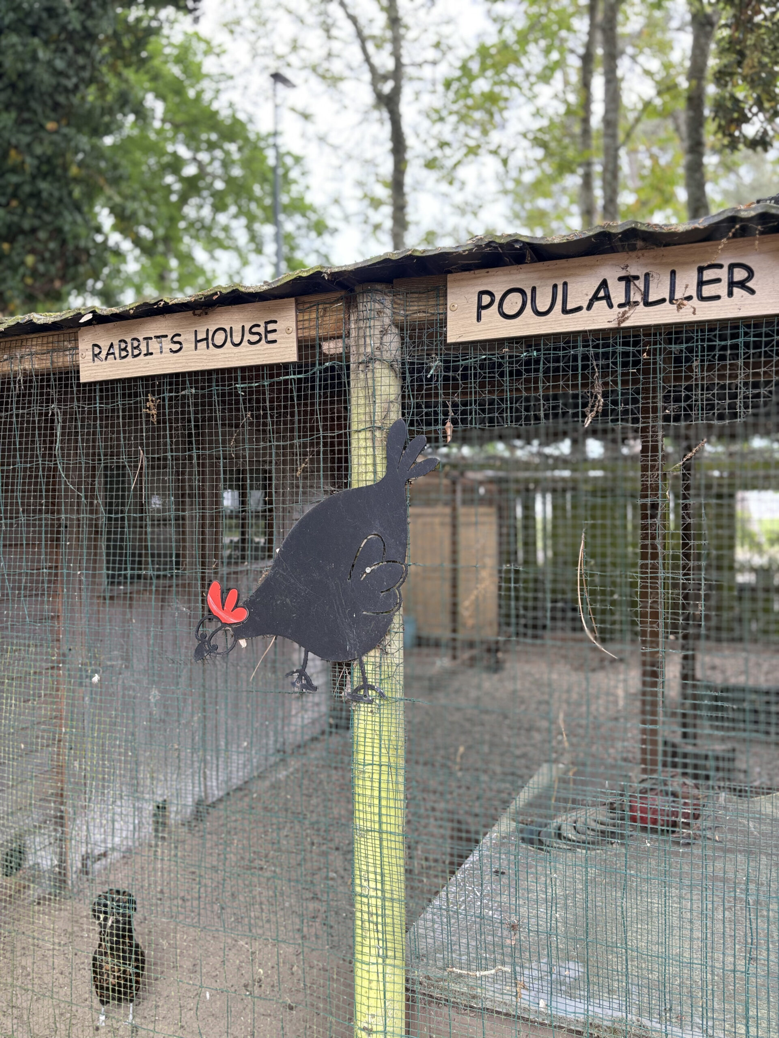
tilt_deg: -1.8
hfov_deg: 53.1
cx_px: 390
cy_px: 519
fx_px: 780
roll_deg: +0.8
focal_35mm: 26
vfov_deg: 67.3
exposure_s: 1/240
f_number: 1.6
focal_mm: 5.96
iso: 100
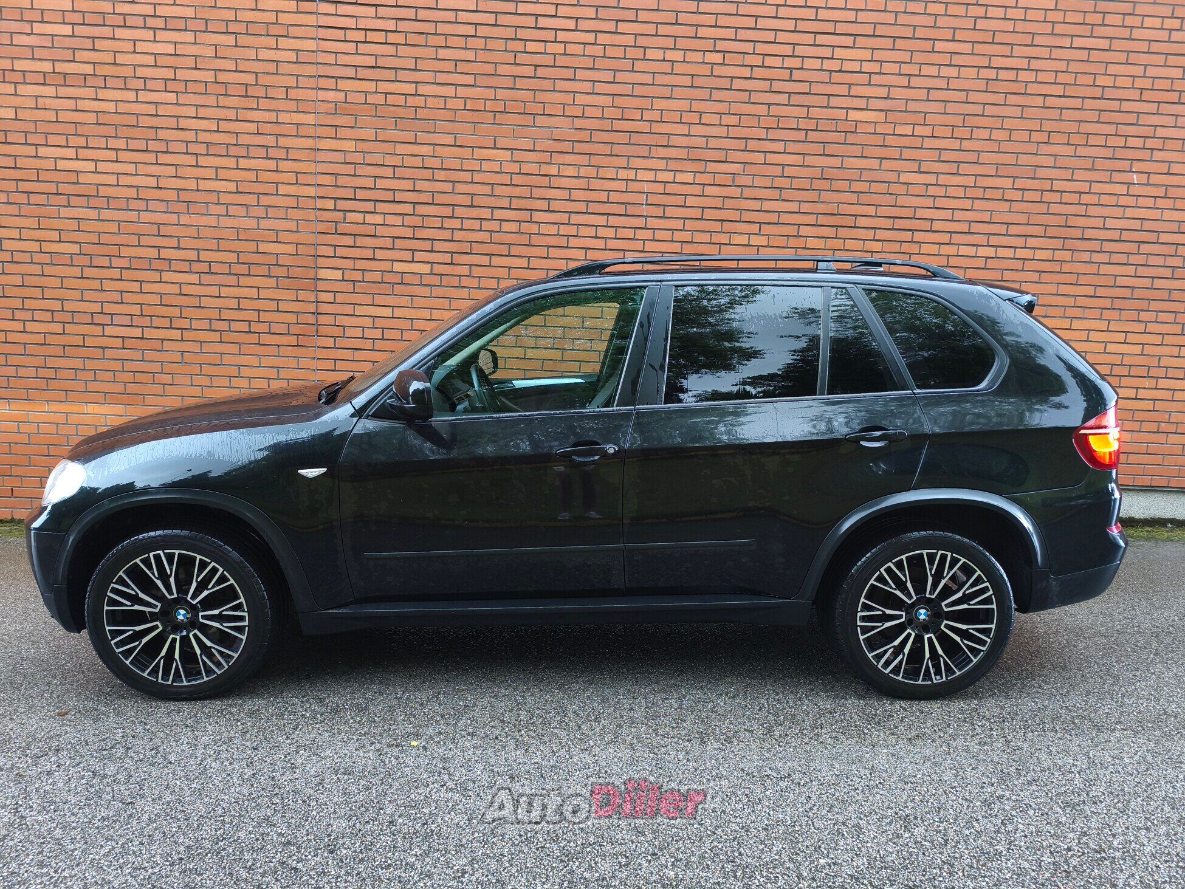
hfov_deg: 73.9
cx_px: 592
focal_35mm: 23
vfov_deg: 58.9
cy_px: 444
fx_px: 787
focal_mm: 6.14
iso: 800
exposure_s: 1/50
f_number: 1.65
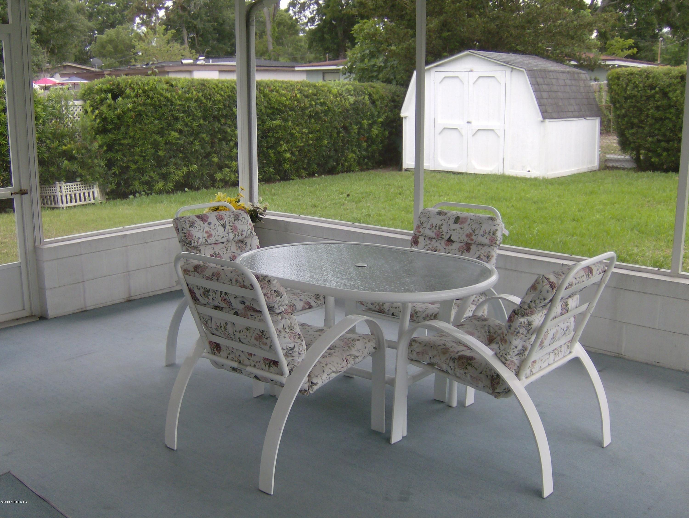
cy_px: 259
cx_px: 344
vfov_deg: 39.7
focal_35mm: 36
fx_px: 717
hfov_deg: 51.3
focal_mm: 6
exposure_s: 1/127
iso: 100
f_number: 2.8
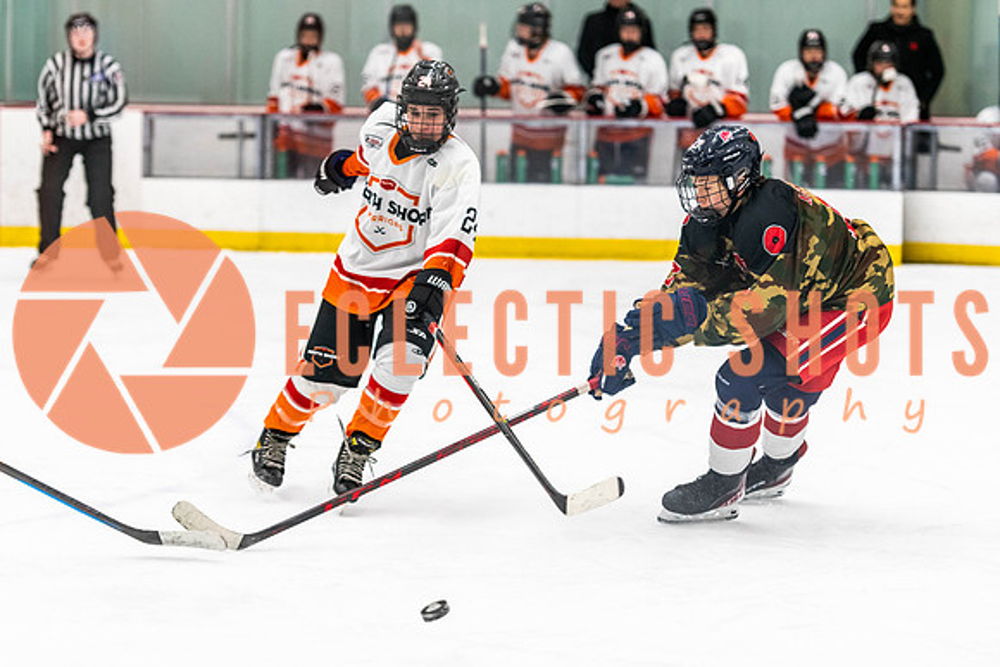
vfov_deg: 10.1
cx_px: 420
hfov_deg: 15.2
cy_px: 301
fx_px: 3757
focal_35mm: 135
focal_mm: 110
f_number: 2.8
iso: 1600
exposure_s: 1/640
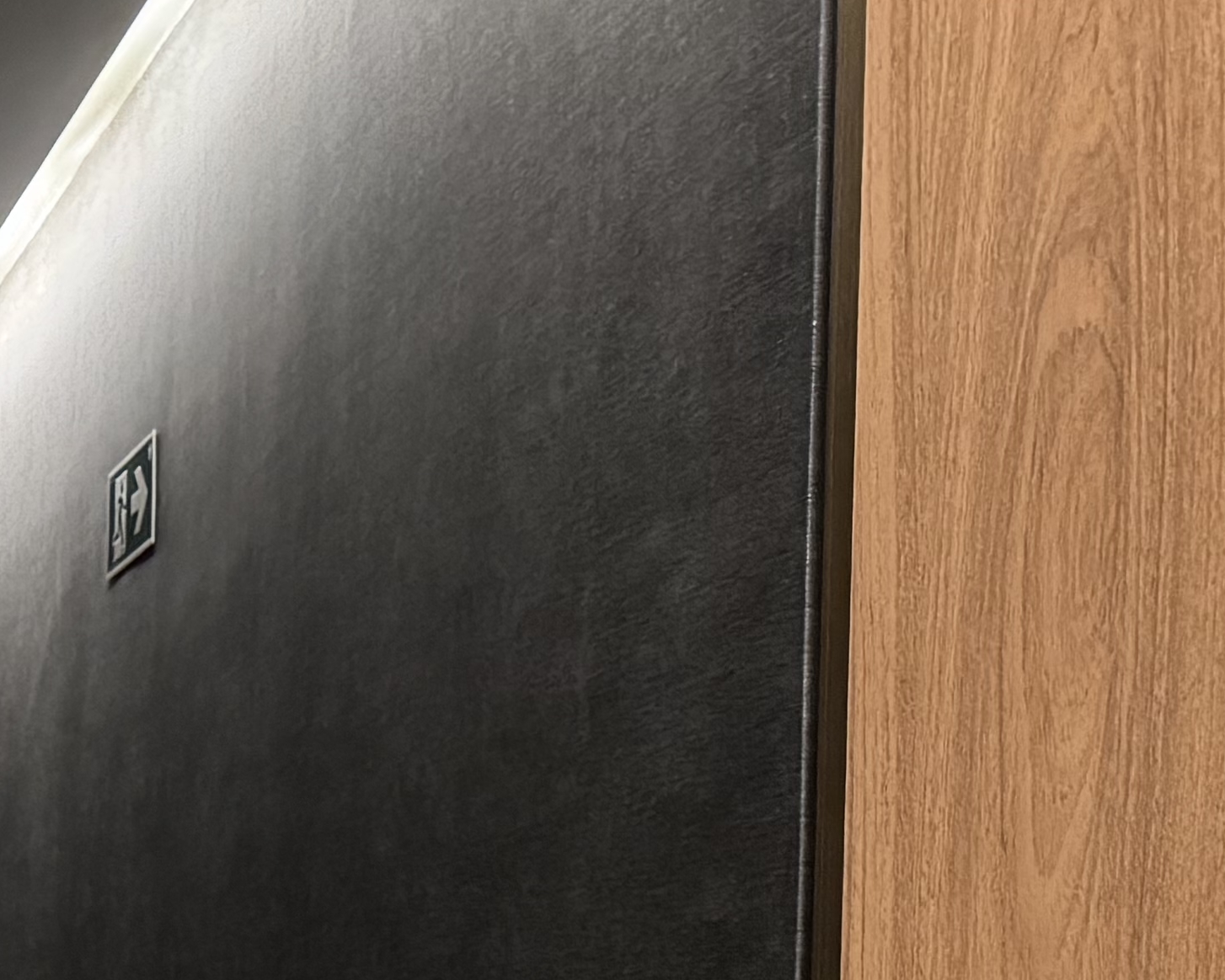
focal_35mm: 92
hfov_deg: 18.6
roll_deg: +0.0
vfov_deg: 15.7
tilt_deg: -3.9
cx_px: -576
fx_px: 3336
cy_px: 1362
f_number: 1.78
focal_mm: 6.76
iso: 1250
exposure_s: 1/30
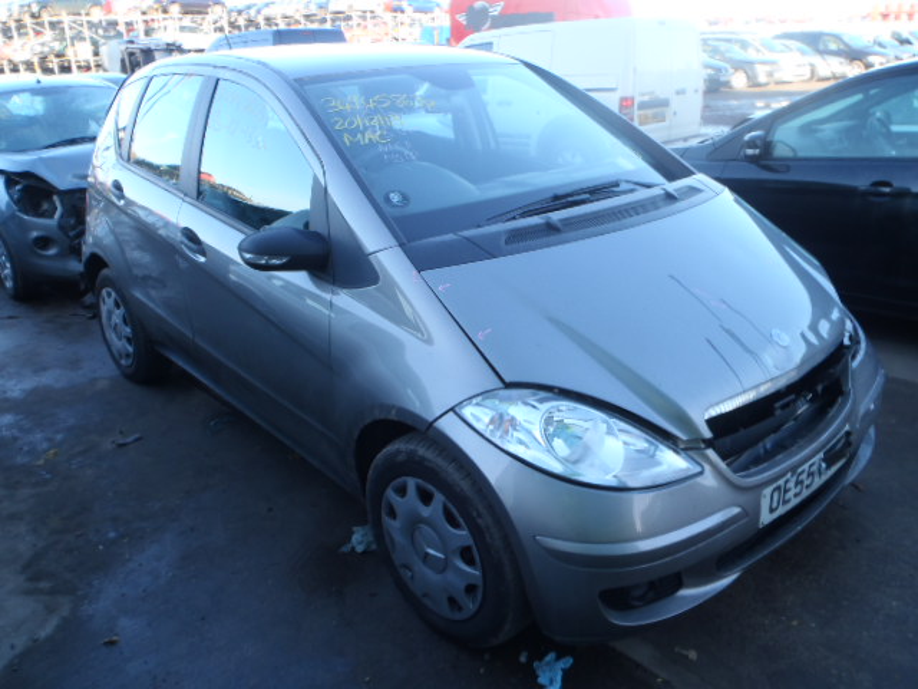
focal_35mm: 28
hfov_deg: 63.4
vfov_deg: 49.7
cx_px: 459
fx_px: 743
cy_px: 344
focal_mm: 5
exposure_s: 1/60
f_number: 3.5
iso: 80
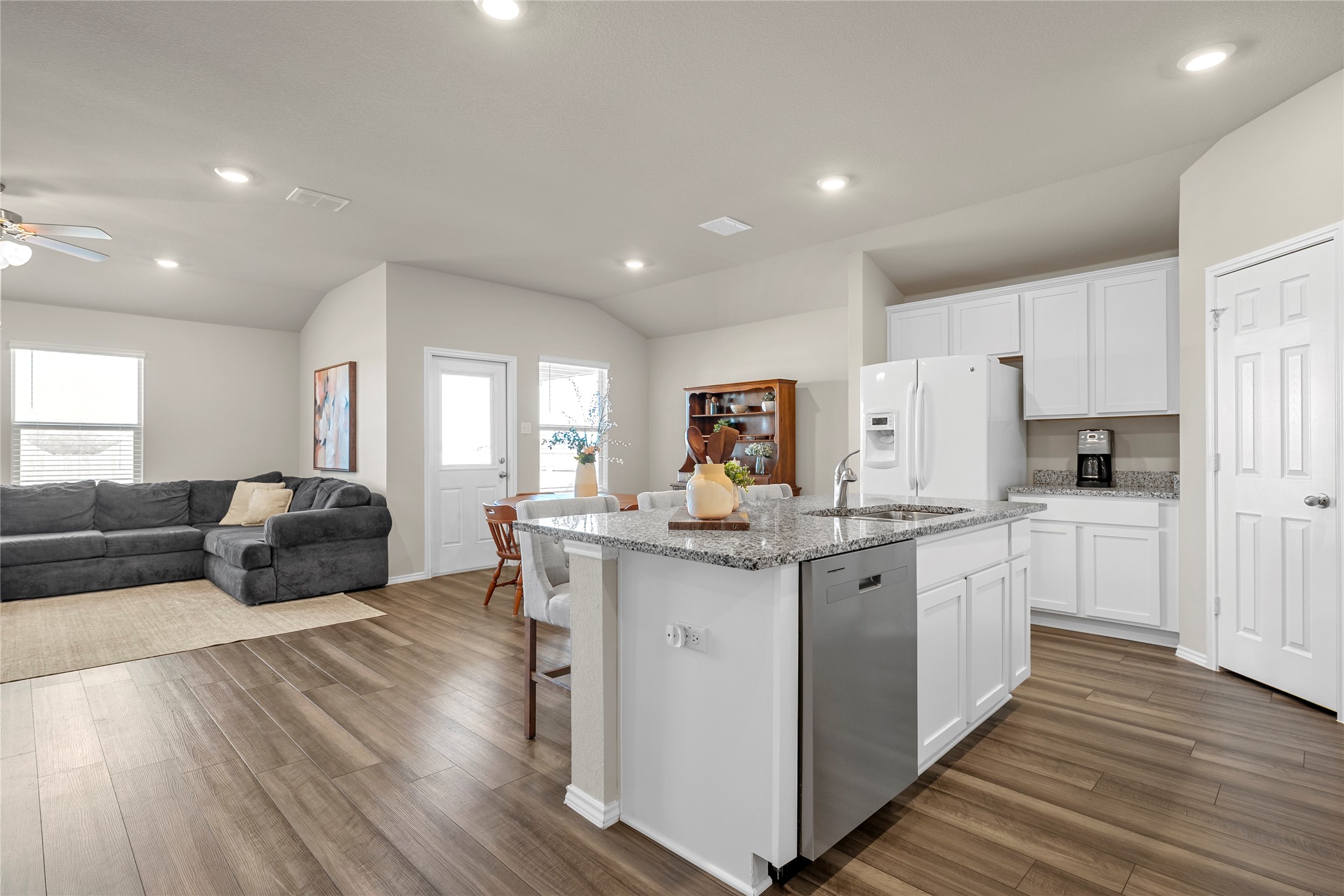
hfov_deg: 90.0
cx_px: 672
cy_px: 448
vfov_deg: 67.4
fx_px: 672
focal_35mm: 18
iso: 160
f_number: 8
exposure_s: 1/1.25
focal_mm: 18
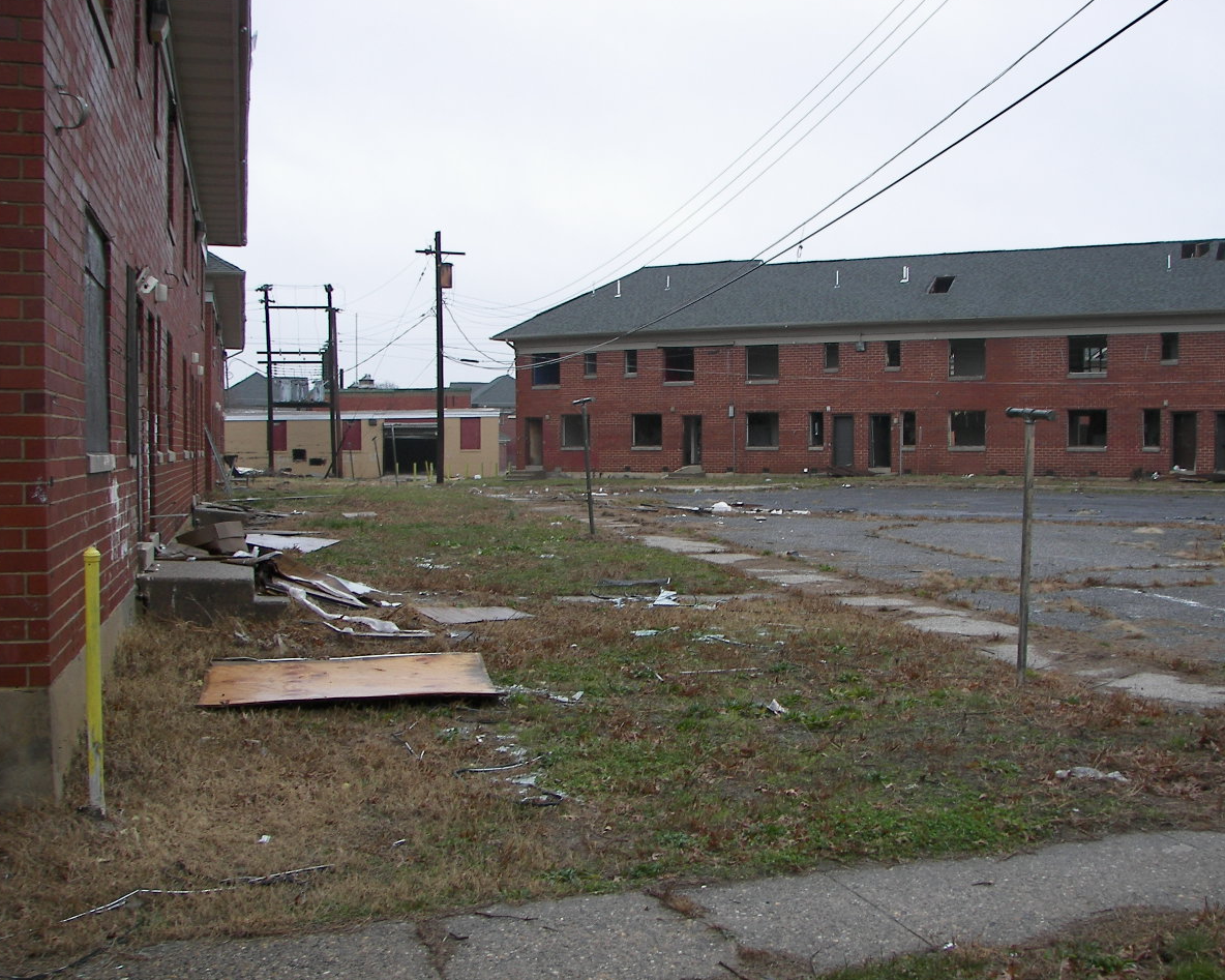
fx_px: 1378
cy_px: 489
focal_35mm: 38
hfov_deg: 47.9
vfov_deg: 39.2
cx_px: 647
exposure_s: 1/50
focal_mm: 6
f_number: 2.8
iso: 50
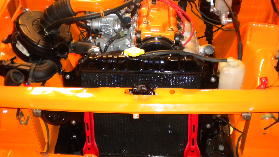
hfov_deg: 44.6
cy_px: 55
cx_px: 137
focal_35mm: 46
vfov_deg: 25.8
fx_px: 340
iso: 400
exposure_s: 1/30
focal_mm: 6.3
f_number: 3.1
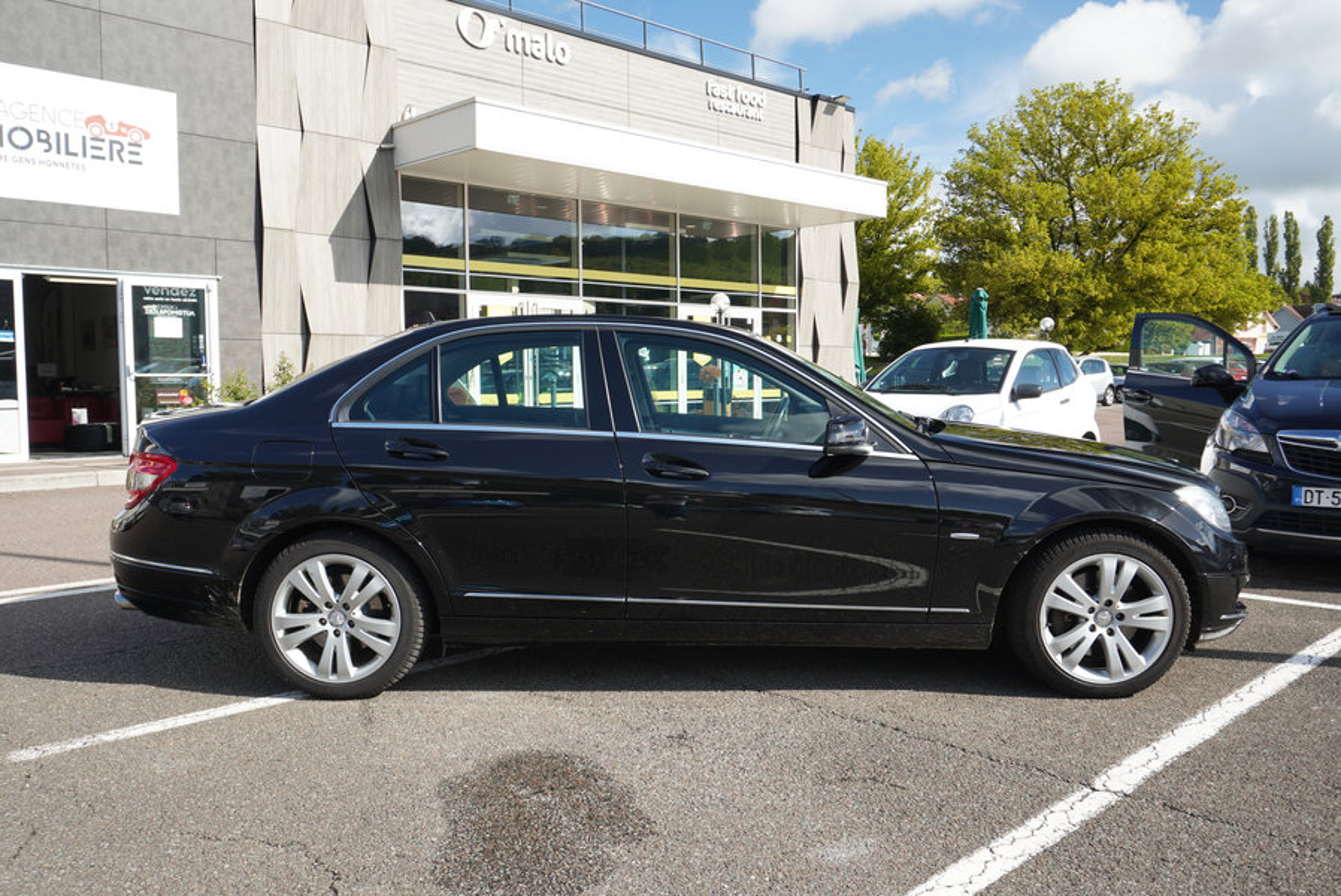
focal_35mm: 30
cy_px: 448
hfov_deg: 61.9
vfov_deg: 43.7
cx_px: 670
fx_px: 1118
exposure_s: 1/125
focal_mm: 20
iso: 100
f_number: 5.6
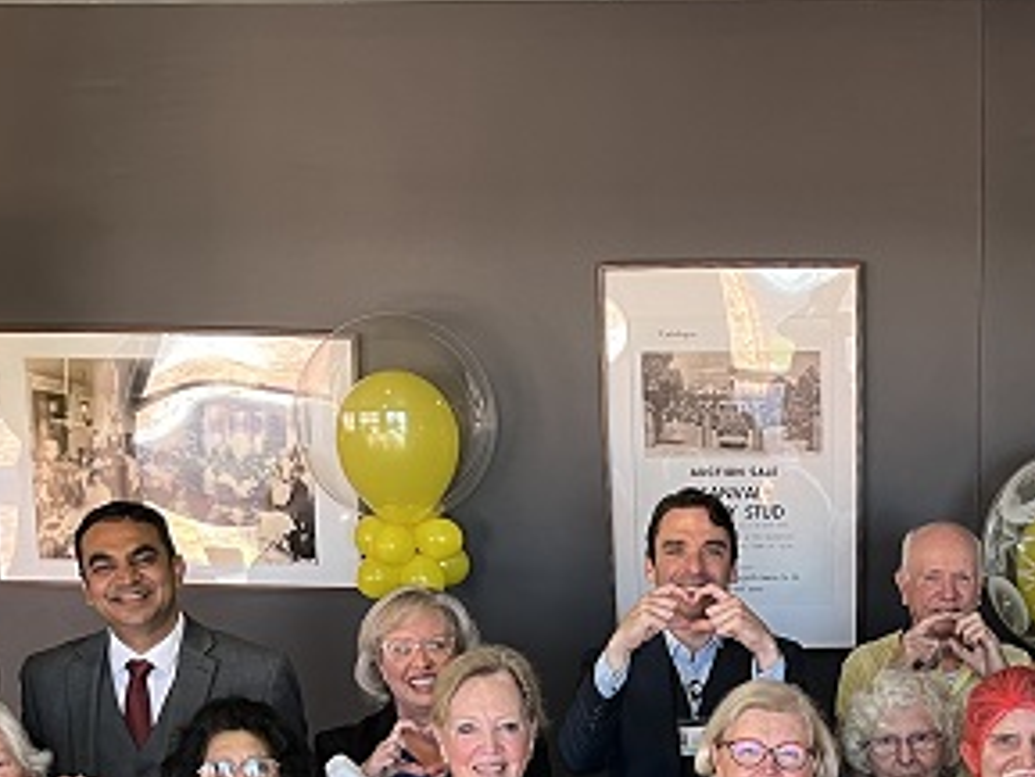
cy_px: 856
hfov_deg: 26.6
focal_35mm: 72
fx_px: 2154
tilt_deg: -14.9
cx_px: 802
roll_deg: -0.1
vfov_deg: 19.6
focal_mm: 5.1
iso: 80
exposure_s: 1/50
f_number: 1.6
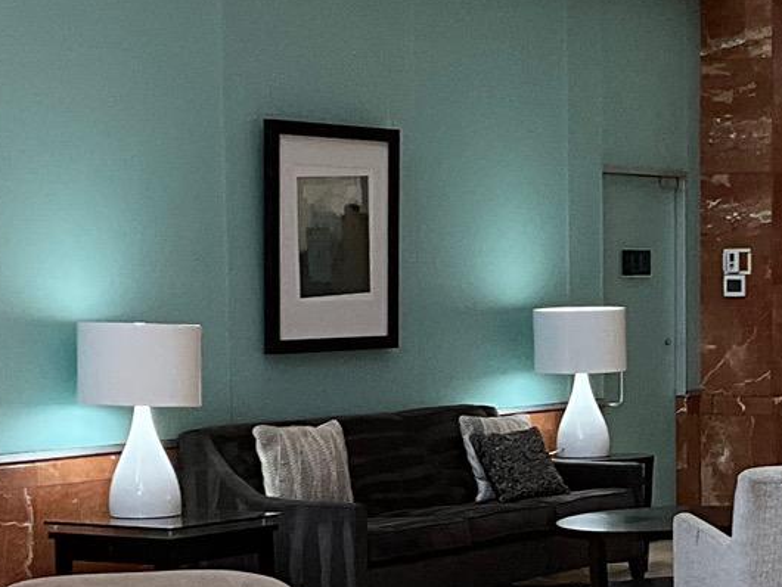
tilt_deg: -5.2
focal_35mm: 112
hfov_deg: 17.3
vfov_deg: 13.1
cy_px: 534
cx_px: 733
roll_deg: +0.0
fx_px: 2531
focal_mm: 3
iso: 50
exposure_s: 1/60
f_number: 1.8
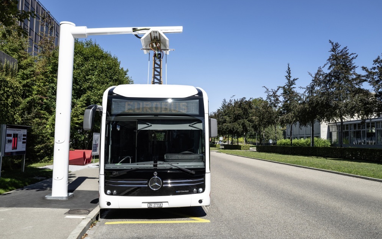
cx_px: 191
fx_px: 302
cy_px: 120
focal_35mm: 29
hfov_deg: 64.6
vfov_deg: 43.1
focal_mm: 28
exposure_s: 1/250
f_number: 8
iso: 100
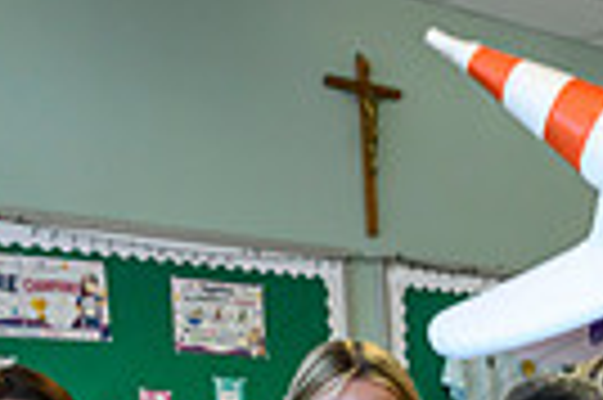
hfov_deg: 18.4
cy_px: 757
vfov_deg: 11.9
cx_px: 770
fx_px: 1740
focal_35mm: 104
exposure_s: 1/125
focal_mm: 24
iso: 2000
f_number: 4.5
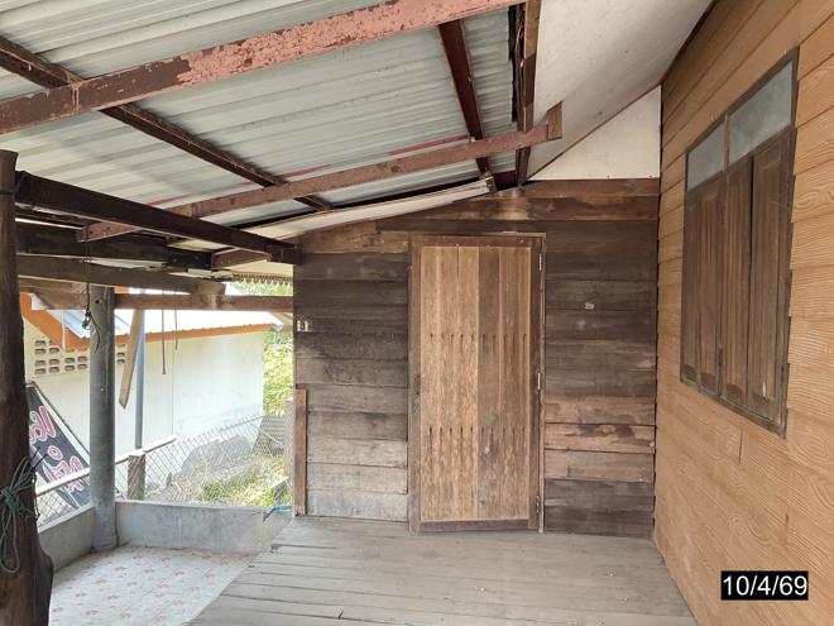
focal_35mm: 29
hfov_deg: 61.7
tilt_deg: -1.1
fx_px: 699
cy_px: 313
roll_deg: -0.3
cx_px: 417
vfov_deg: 48.2
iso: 40
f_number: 1.8
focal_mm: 3
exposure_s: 1/100
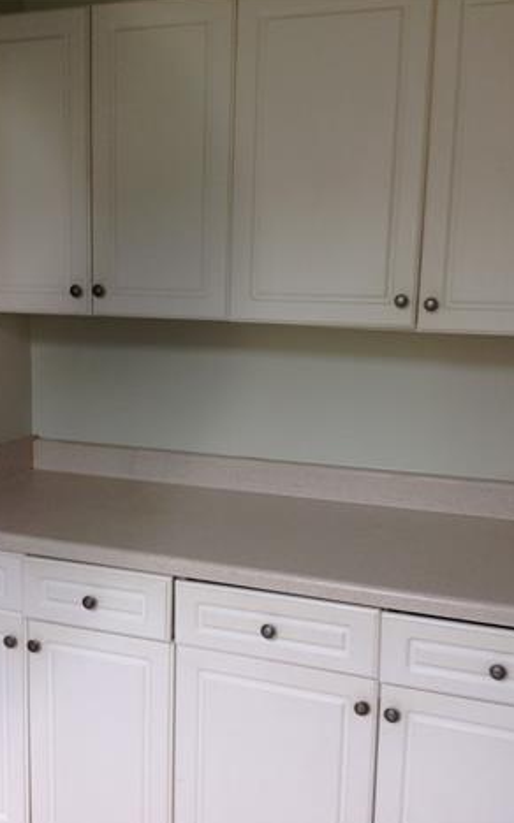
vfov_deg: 51.6
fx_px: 853
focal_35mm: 38
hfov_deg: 33.5
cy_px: 413
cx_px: 246
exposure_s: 1/24
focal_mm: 4.28
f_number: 2.4
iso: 64
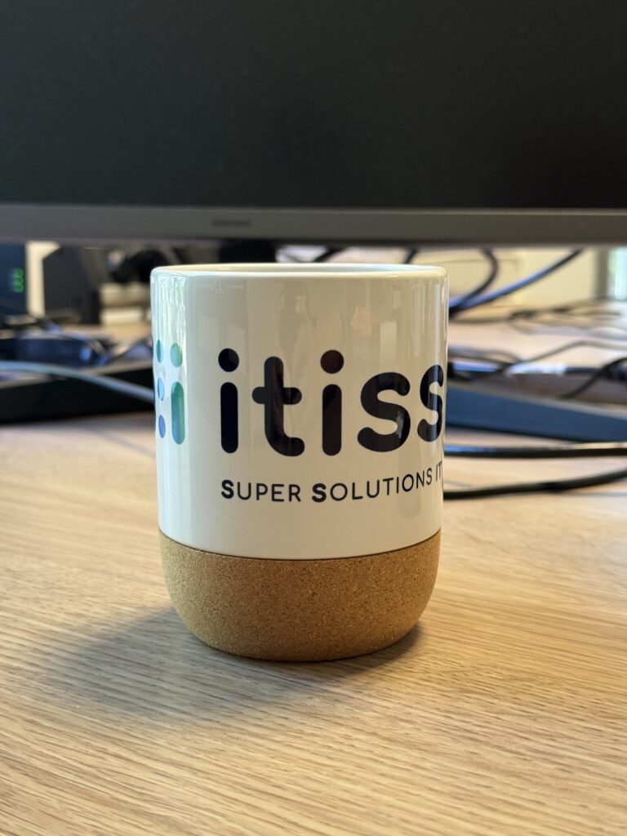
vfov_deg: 39.7
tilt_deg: -8.8
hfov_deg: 30.3
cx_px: 314
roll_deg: -0.4
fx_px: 1159
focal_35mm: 48
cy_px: 418
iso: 160
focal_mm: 6.76
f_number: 1.78
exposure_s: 1/50
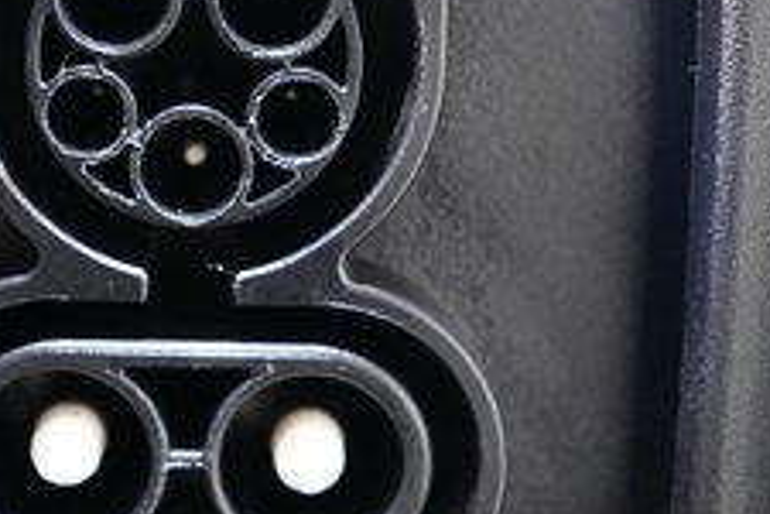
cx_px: 188
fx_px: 1583
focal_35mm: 74
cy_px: 75
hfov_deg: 27.0
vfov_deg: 18.2
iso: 8000
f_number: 2.8
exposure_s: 1/60
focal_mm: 26
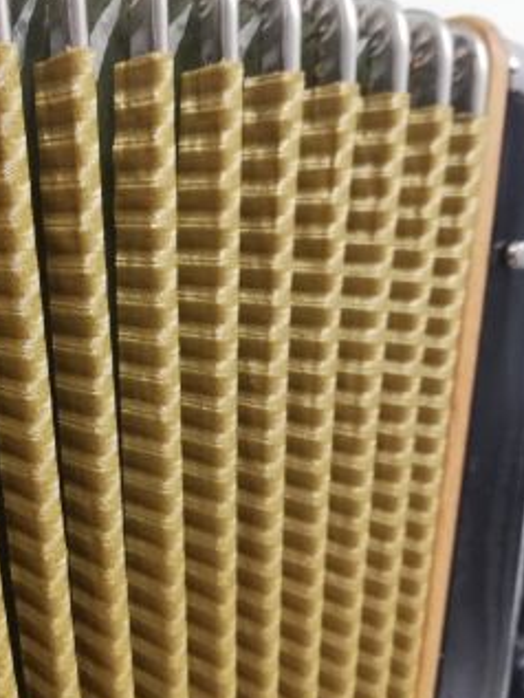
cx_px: 171
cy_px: 396
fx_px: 827
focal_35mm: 41
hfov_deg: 34.8
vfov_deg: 45.6
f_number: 2.2
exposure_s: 1/25
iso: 320
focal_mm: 3.81
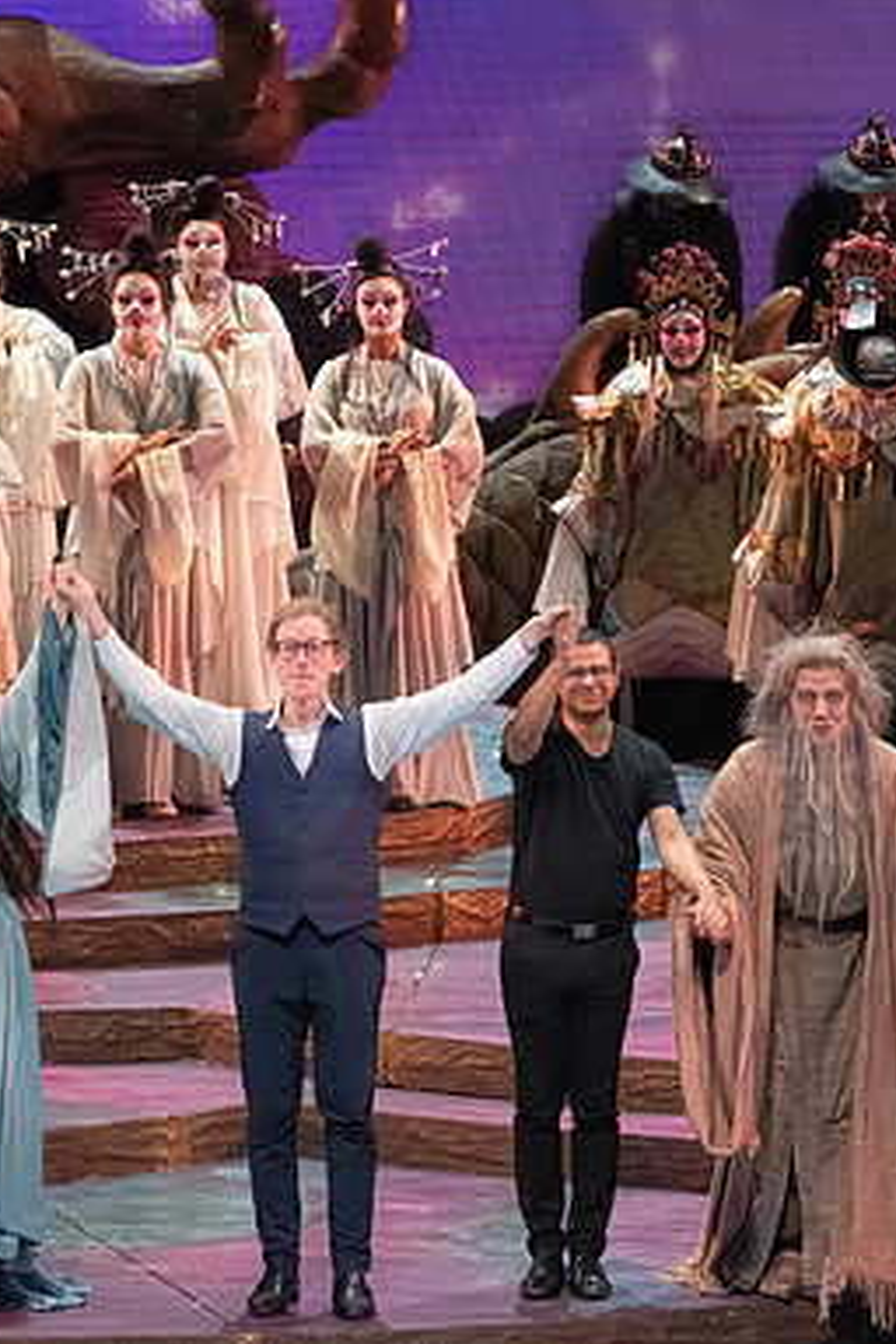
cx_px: 343
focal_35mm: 263
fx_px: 9818
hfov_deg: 5.2
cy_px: 674
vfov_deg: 7.8
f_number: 10
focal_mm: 174
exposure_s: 1/1000
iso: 20000
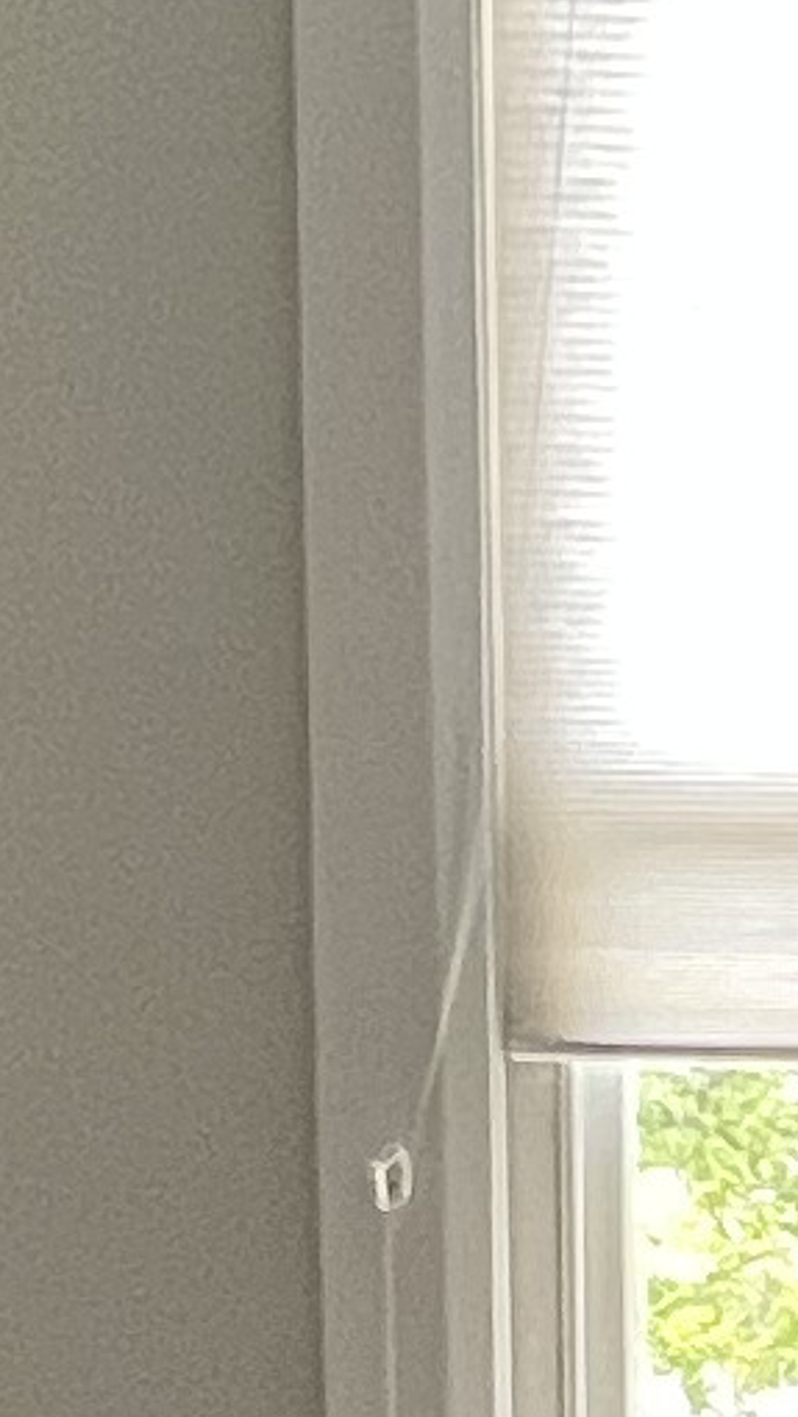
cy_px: 1764
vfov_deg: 18.0
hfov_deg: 10.1
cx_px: 1546
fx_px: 4212
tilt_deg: -7.3
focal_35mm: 112
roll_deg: -0.9
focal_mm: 1.57
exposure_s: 1/50
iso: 125
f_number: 1.8
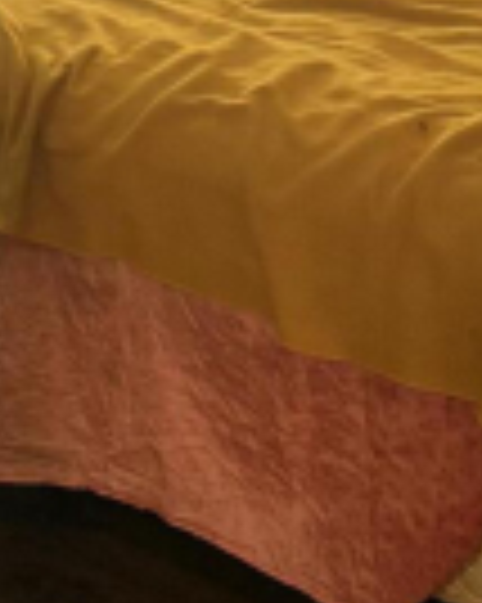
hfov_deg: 13.2
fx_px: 2089
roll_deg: -1.5
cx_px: 275
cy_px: 101
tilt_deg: -17.7
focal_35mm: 117
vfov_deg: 16.3
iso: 640
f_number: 1.78
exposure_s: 1/60
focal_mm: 6.76
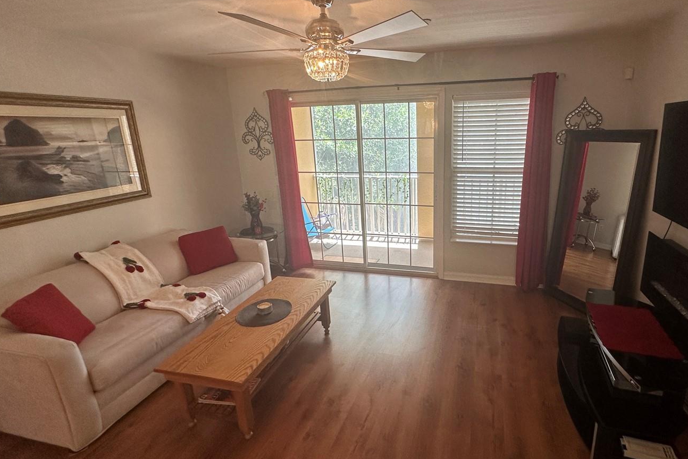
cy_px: 210
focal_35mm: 18
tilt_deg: -13.0
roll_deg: +1.1
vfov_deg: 67.3
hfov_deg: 89.2
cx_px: 402
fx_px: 344
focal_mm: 2.22
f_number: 2.2
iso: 160
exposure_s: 1/120
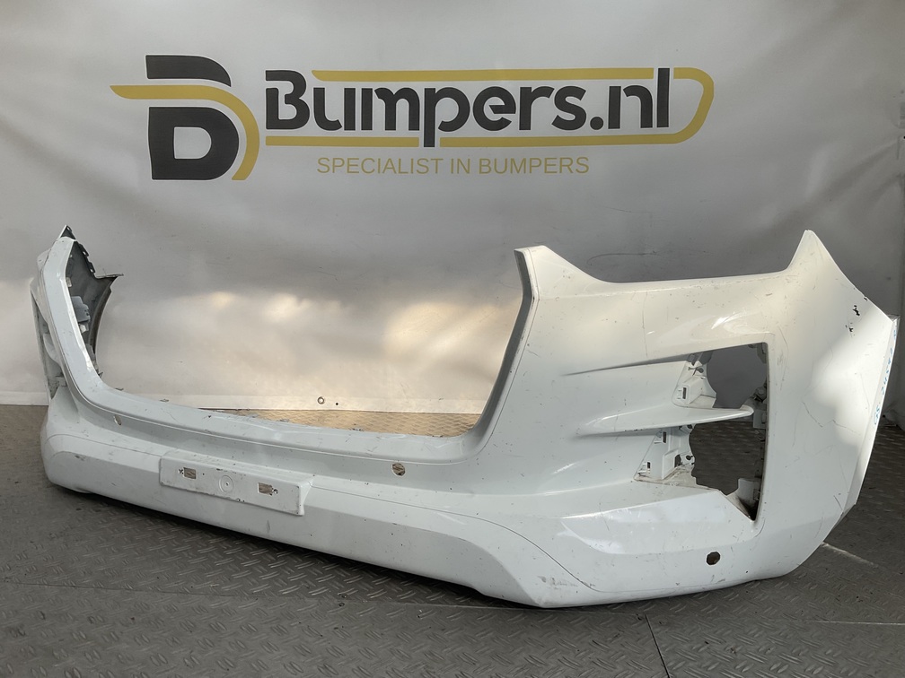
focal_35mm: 29
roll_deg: -2.6
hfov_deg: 61.7
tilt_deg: -7.5
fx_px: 758
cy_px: 339
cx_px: 452
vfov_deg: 48.2
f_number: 1.8
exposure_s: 1/1015
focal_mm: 3
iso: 16
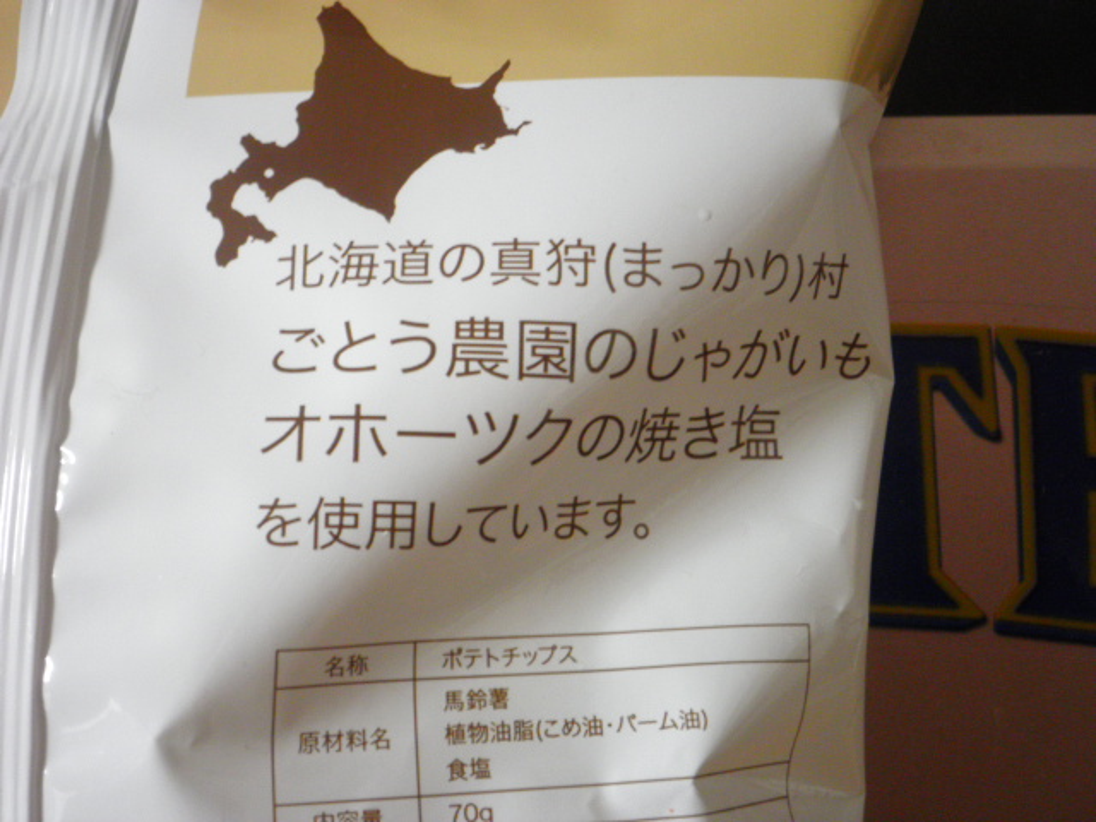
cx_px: 548
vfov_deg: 30.9
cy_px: 411
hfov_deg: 40.4
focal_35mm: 47
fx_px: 1488
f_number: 3.4
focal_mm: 8.3
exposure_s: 1/2
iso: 200
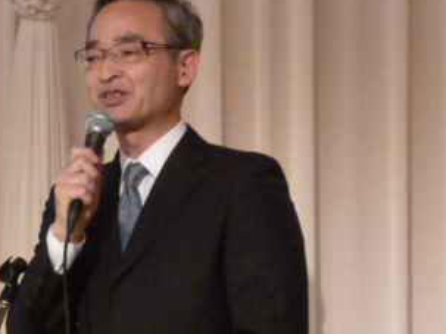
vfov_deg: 9.0
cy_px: 134
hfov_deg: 11.9
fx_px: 2125
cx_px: 74
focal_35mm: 165
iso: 800
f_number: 4.9
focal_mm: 13.9
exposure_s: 1/25
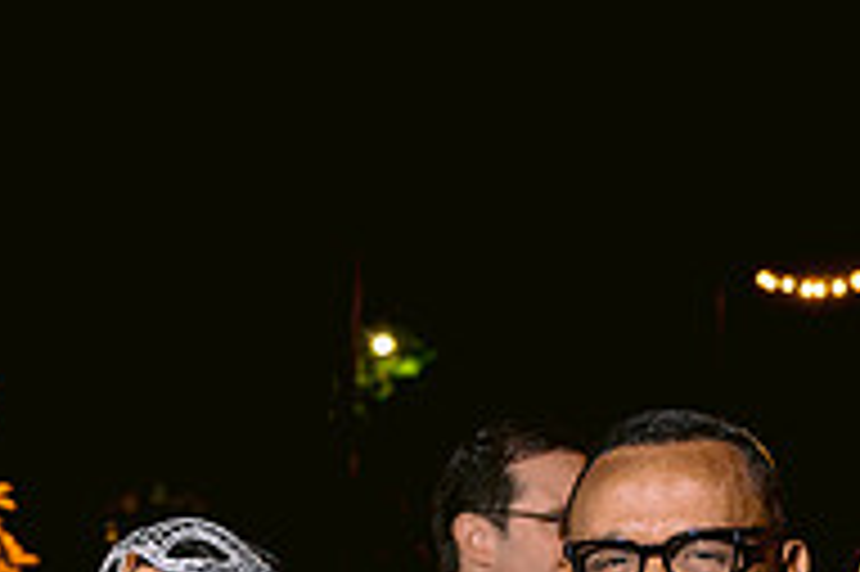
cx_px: 302
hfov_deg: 23.8
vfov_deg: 15.1
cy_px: 808
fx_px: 2029
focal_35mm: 85
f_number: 2.8
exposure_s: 1/80
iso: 800
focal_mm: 28
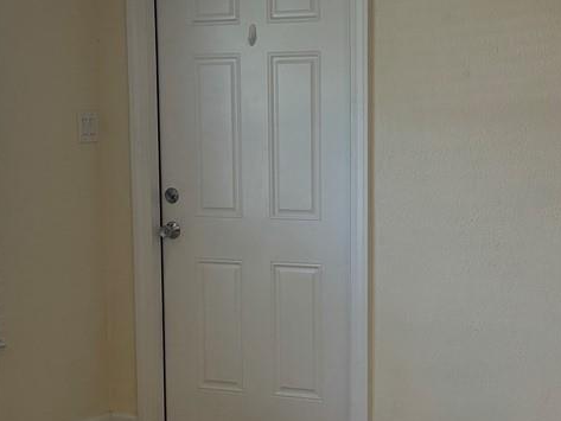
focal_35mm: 88
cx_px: 280
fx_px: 1427
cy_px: 293
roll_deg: +0.5
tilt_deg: -7.5
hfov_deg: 22.2
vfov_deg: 16.7
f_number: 1.6
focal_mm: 5.96
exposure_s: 1/164
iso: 64
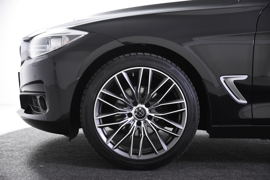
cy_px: 90
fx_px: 562
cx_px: 135
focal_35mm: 75
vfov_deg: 18.2
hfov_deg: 27.0
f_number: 3.8
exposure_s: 1/80
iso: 2800
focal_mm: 50
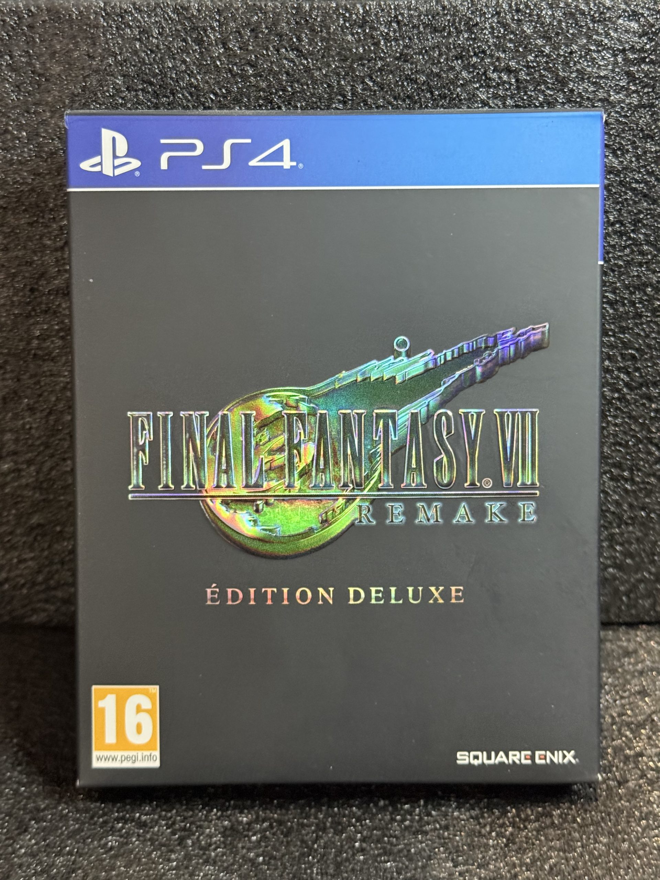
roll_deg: +0.7
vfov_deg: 39.7
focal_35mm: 48
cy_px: 440
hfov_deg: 30.3
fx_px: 1220
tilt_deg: -20.3
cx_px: 330
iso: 500
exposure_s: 1/25
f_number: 1.78
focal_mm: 6.76
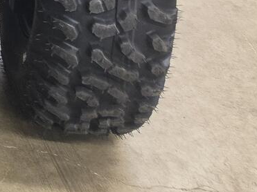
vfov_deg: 10.2
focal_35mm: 124
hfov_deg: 13.3
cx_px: -285
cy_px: -281
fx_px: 920
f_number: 1.4
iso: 160
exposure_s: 1/120
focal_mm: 6.5
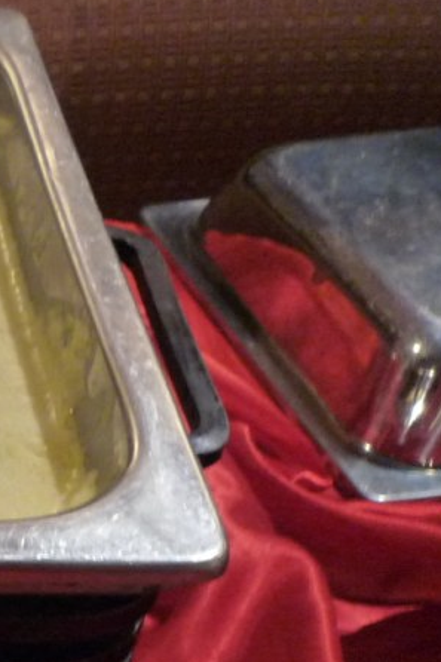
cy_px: 566
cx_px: -407
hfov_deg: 15.8
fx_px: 1287
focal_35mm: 70
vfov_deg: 28.0
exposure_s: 1/4
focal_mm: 4.4
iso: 400
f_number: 2.8
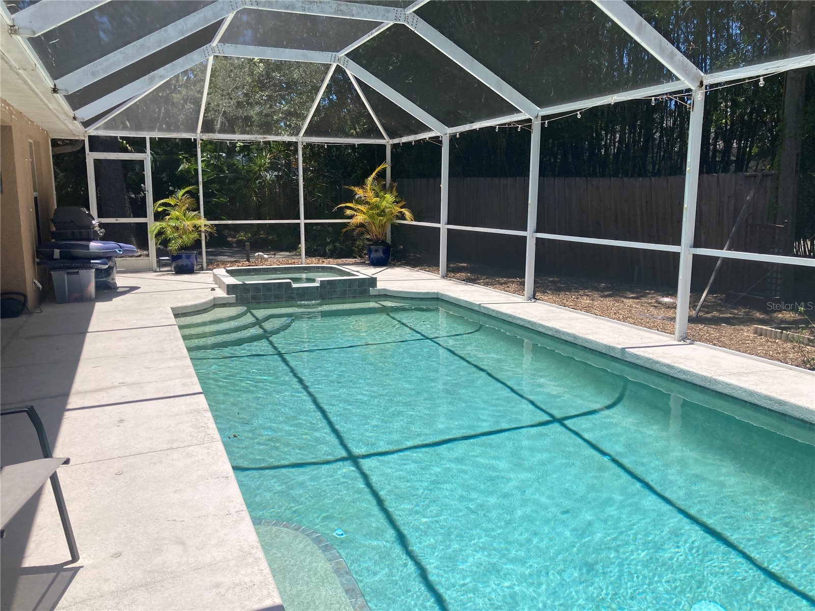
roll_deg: +0.5
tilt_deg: -8.9
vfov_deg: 49.7
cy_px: 306
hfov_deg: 63.4
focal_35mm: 28
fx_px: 659
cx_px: 408
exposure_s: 1/2000
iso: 20
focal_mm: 3.99
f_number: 1.8
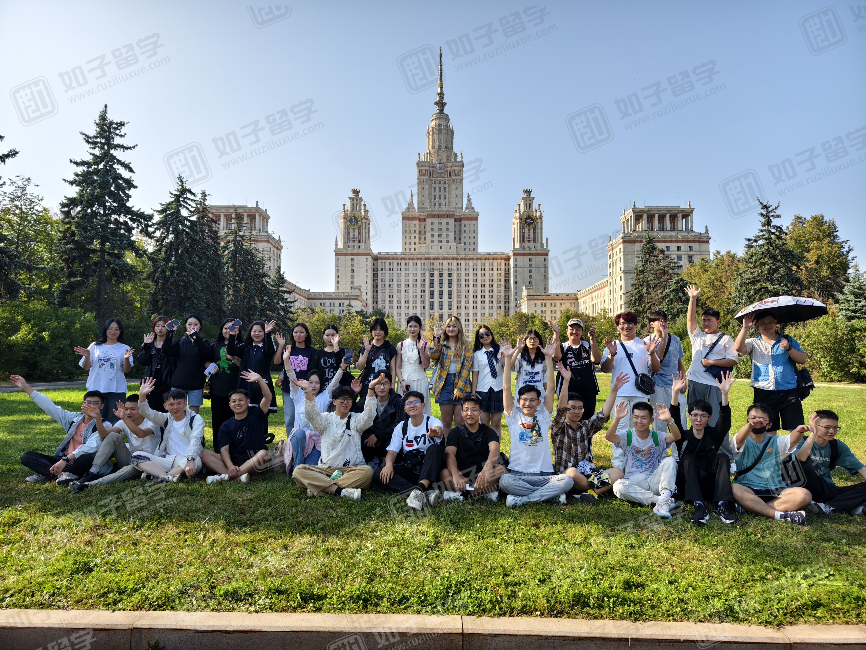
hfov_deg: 73.9
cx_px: 433
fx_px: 575
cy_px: 325
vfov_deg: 58.9
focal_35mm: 23
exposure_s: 1/1233
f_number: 1.75
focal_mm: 8.67
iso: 50
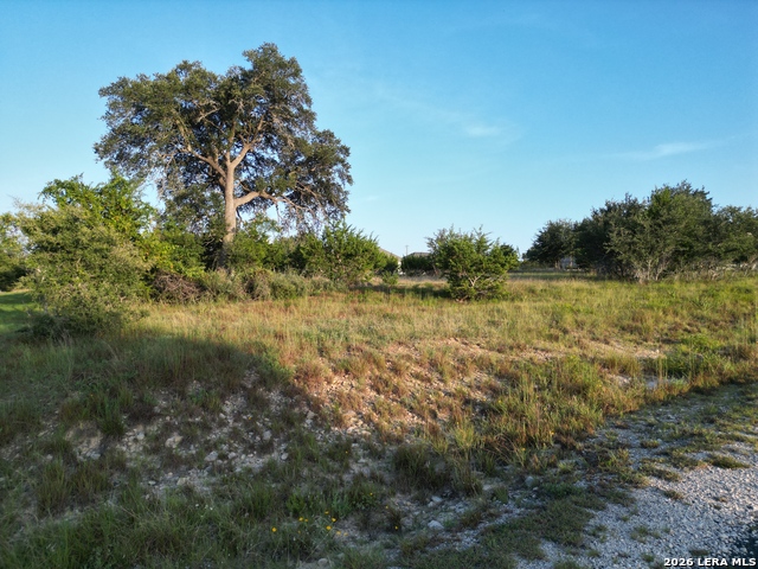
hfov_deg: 71.6
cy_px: 284
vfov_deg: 56.8
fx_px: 526
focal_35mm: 24
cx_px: 379
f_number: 1.7
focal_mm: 6.72
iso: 130
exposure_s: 1/1000
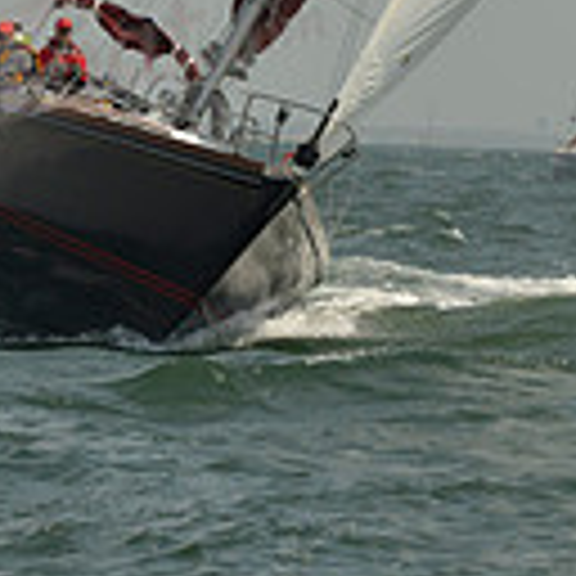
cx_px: 560
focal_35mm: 269
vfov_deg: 6.3
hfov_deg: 6.5
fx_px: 5064
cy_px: -666
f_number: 8
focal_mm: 70
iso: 200
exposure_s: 1/1250
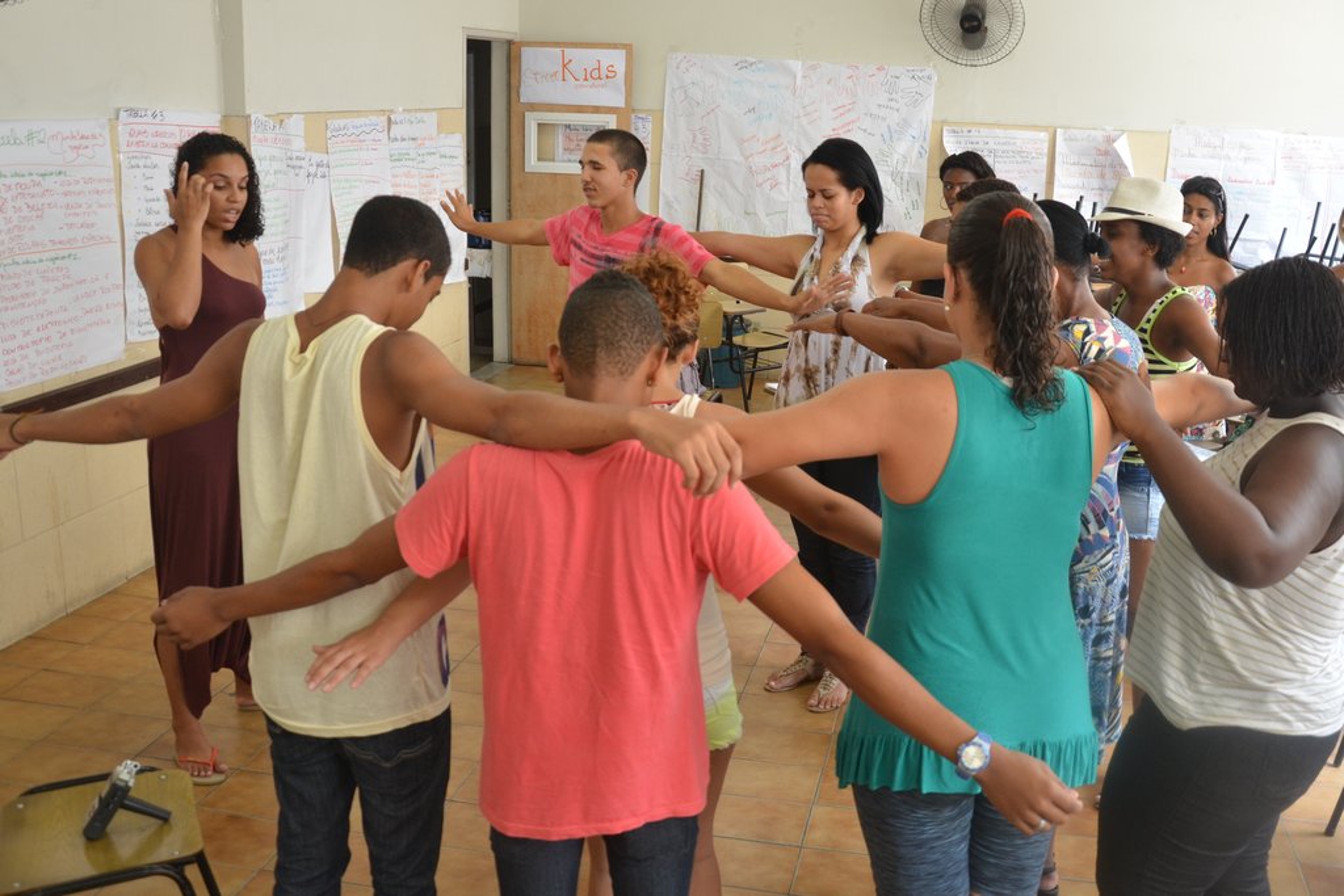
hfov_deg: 59.5
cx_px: 672
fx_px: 1176
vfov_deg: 41.7
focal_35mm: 32
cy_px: 448
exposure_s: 1/60
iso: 450
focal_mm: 21
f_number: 4
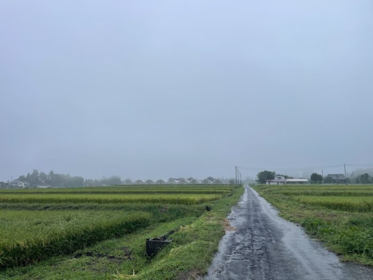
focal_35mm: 25
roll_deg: -0.8
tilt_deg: +9.9
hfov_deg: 69.4
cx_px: 186
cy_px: 140
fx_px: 269
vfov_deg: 54.9
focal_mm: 5.1
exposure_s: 1/765
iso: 32
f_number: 1.6
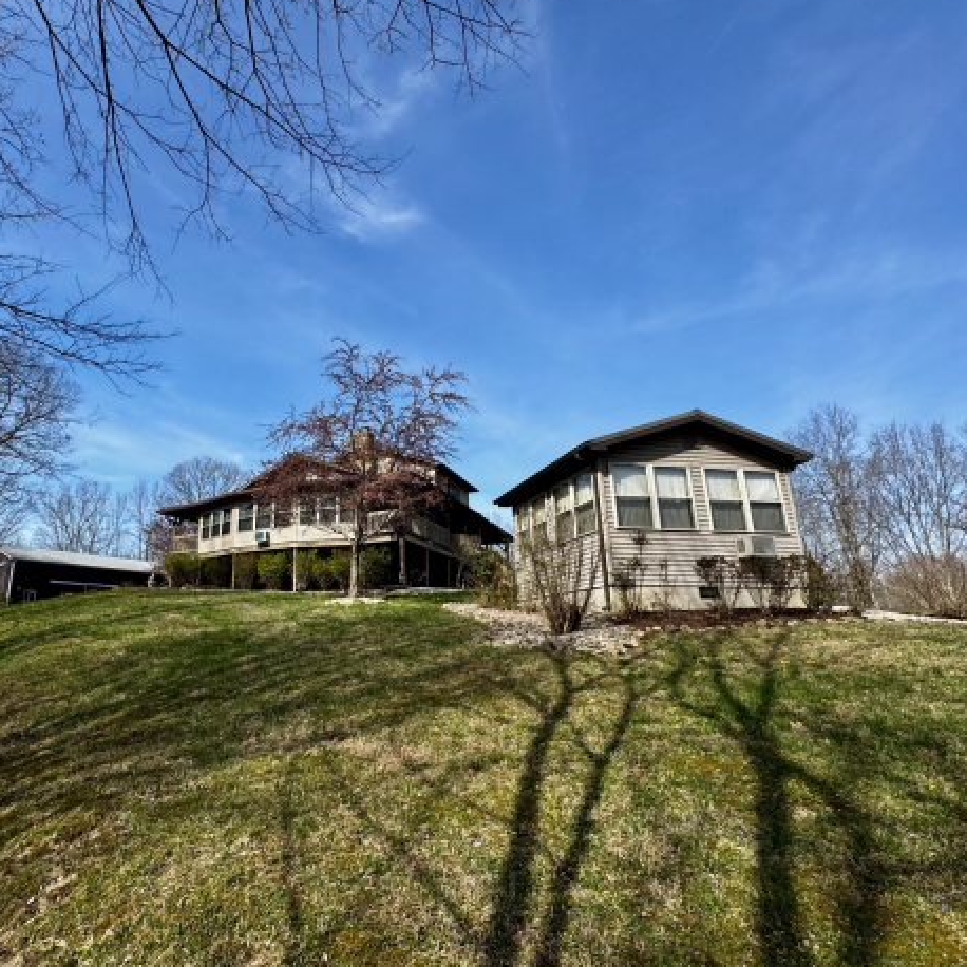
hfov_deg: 79.2
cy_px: 496
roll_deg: -0.4
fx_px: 569
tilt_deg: +14.0
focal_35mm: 18
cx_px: 362
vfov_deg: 80.7
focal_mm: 2.22
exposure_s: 1/1346
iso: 40
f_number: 2.2
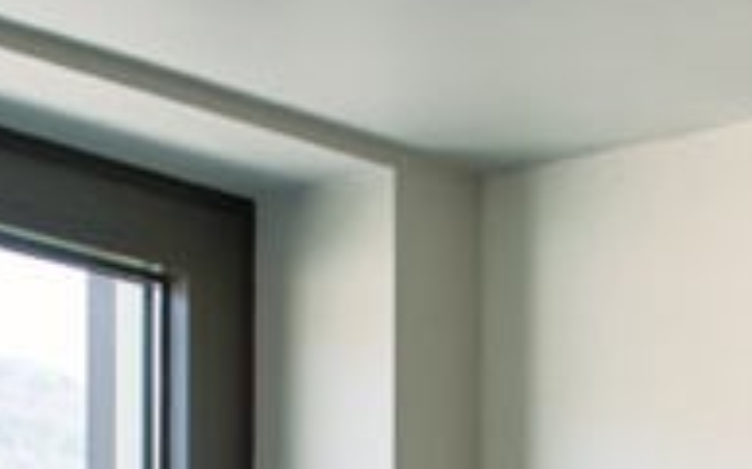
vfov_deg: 5.9
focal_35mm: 202
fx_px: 4137
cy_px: 1523
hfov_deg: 10.1
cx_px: 1120
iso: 250
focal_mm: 32
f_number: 4
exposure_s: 1/125
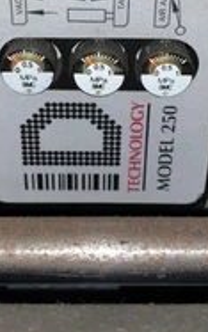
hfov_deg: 22.0
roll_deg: -0.4
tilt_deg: -30.2
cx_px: 110
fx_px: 535
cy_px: 80
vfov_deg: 33.8
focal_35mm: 59
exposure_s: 1/50
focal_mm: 4.25
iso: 25
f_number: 1.8
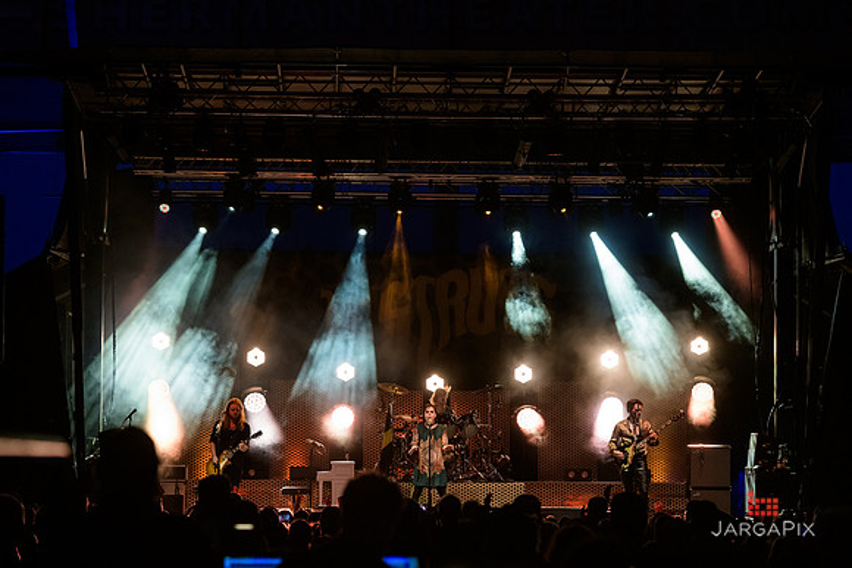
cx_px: 426
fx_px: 2959
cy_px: 284
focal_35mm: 125
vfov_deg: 11.0
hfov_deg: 16.4
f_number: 5
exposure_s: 1/200
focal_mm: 125
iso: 3200
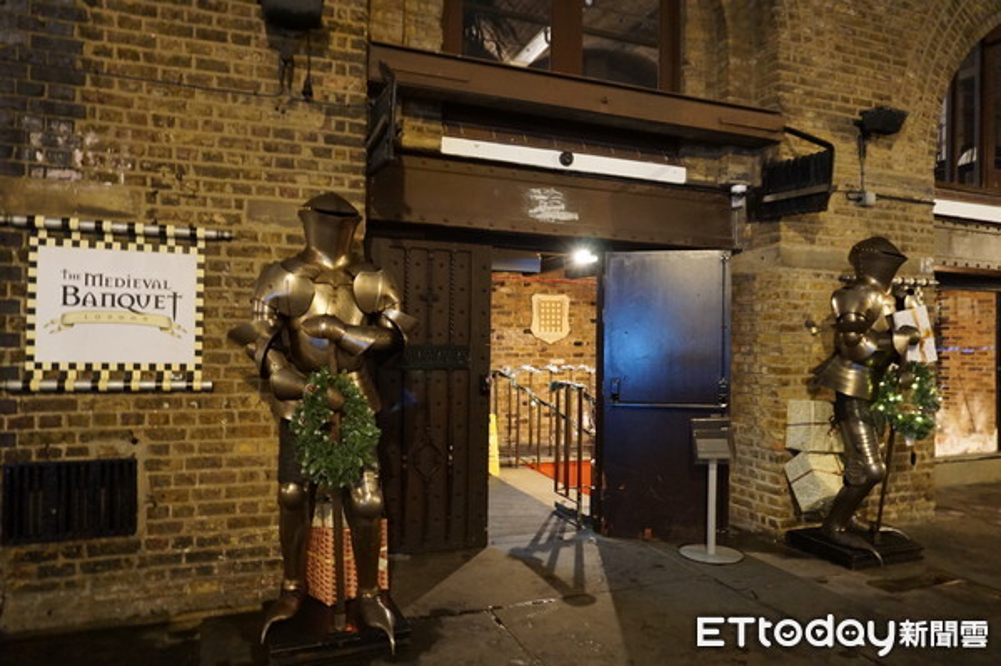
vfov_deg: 53.1
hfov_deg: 73.8
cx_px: 500
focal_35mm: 24
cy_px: 333
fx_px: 667
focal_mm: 16
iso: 3200
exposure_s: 1/10
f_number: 3.5
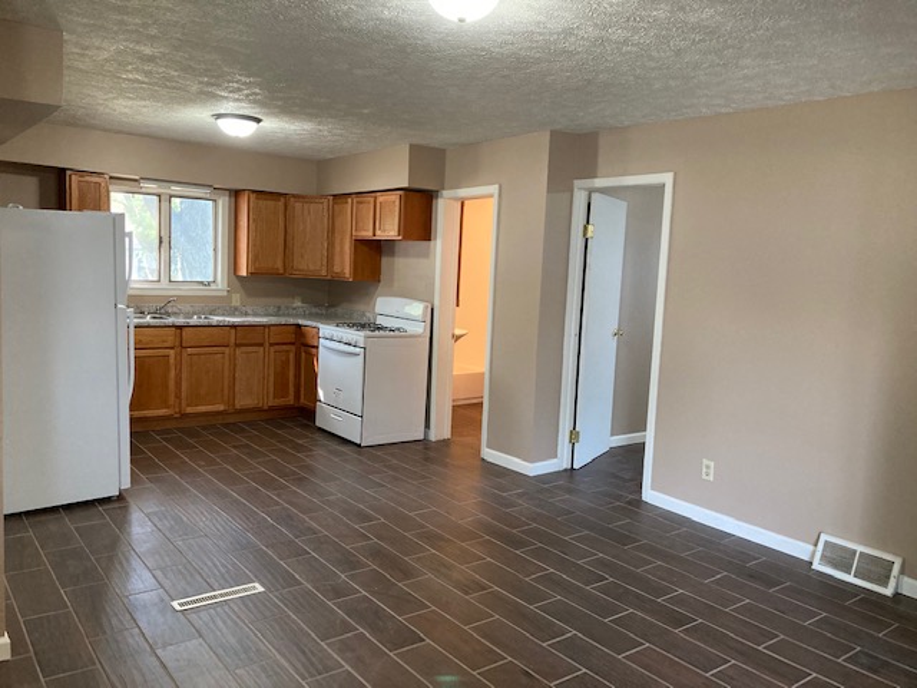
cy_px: 344
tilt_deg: -5.7
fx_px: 742
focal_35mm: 28
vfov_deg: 49.7
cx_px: 458
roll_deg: -2.9
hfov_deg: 63.4
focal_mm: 3.99
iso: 250
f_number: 1.8
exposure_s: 1/60
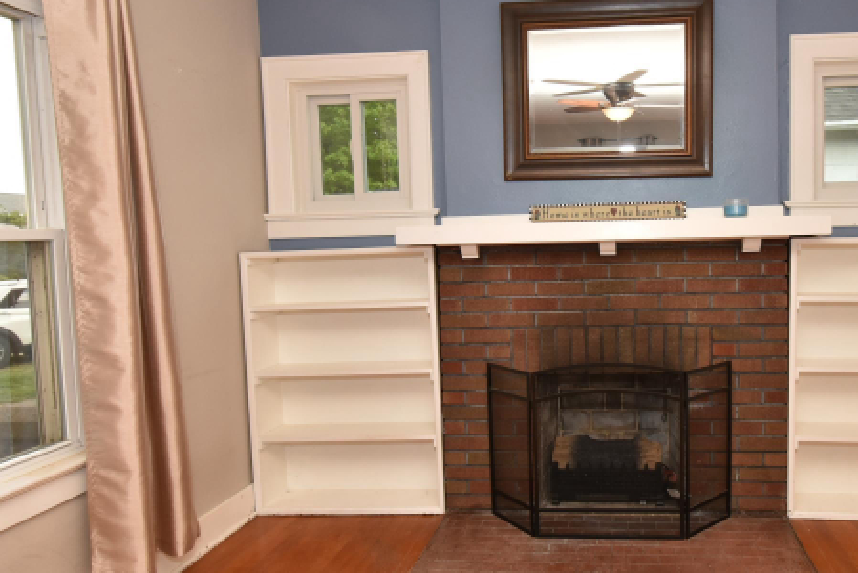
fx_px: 596
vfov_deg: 51.4
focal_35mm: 25
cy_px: 281
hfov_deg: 69.3
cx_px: 577
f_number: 9
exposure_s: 1/100
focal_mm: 10
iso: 400
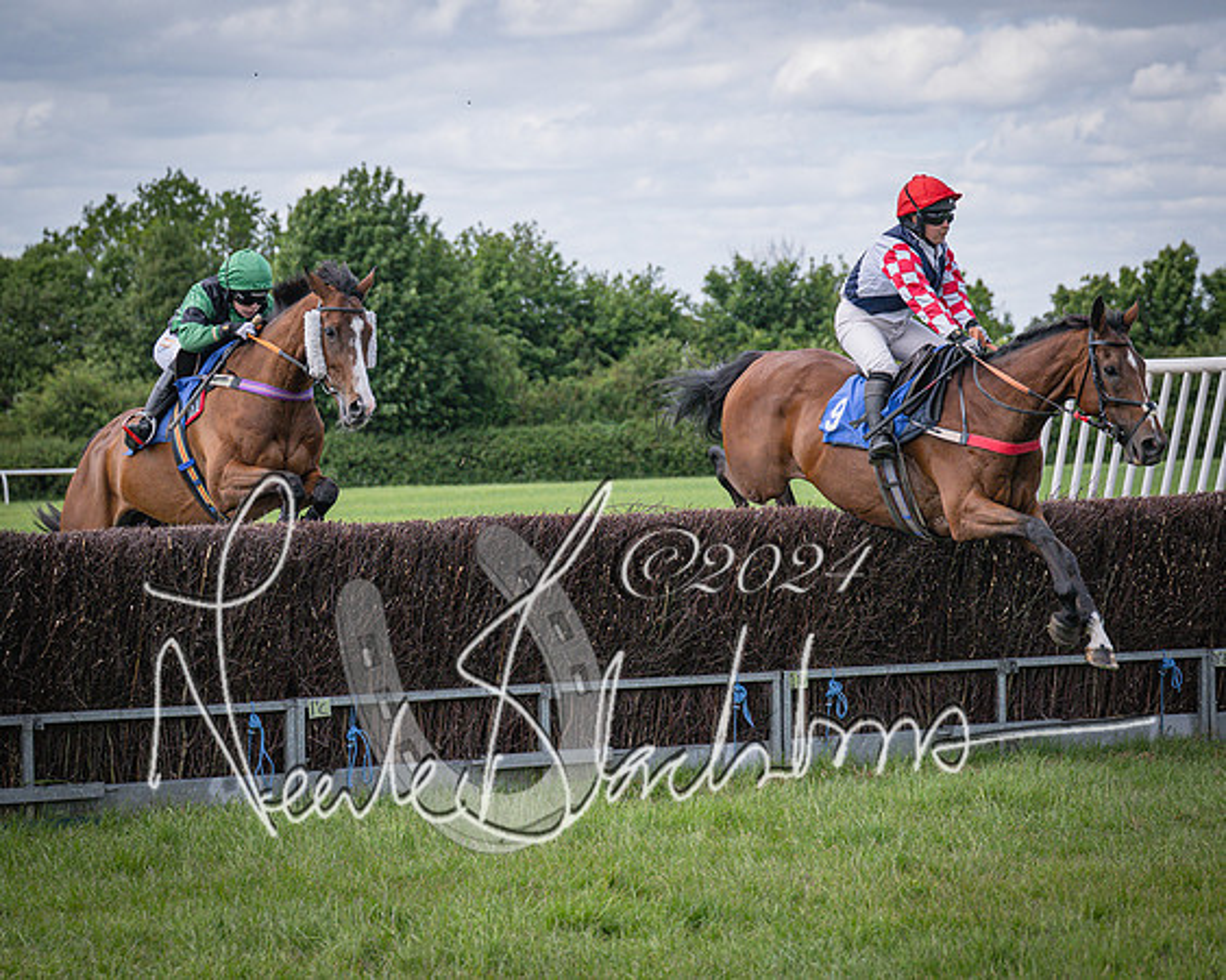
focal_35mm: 121
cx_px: 686
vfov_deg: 12.8
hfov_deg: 15.9
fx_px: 4384
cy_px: 491
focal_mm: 70
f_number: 3.5
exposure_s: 1/3200
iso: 400
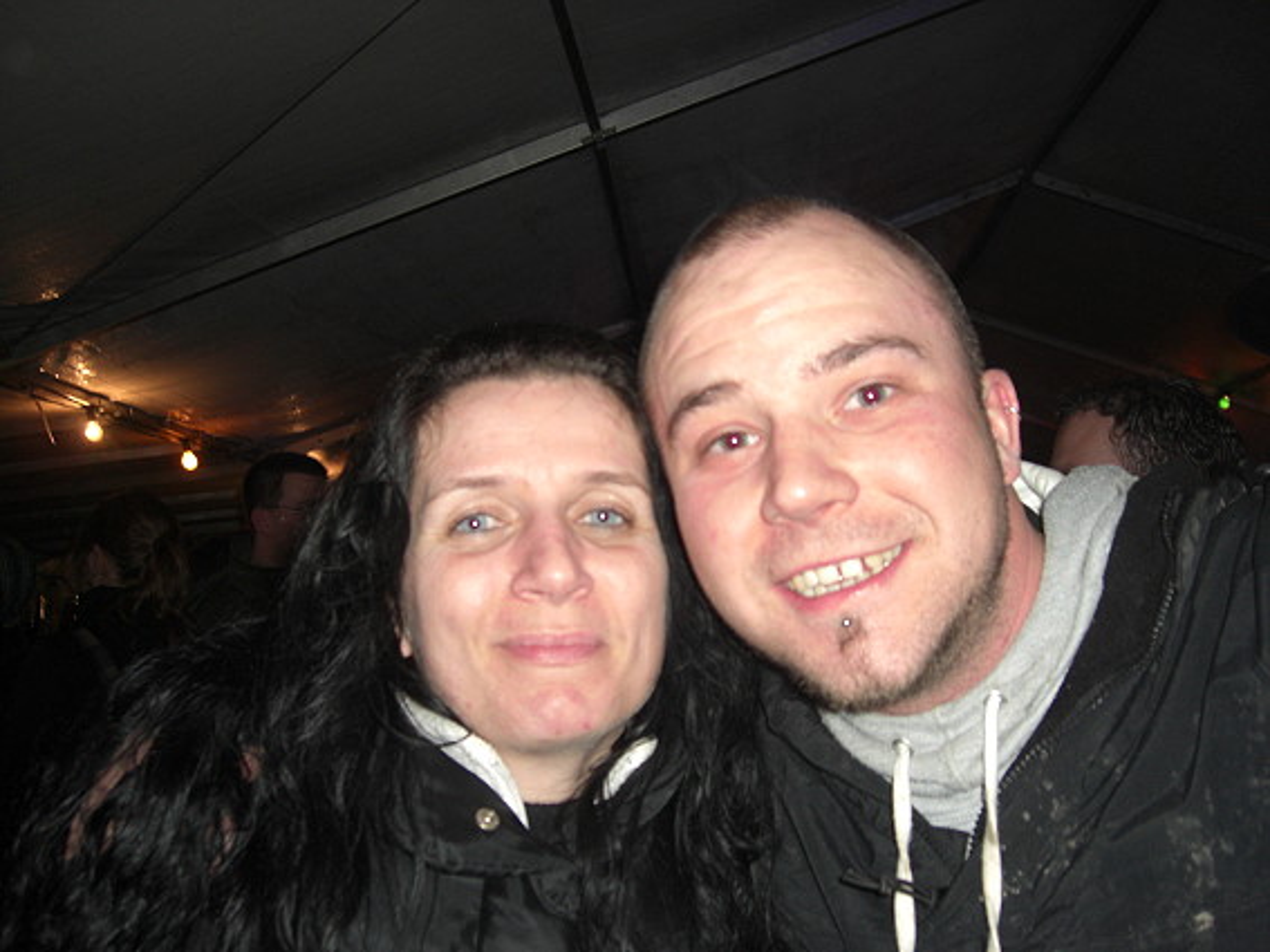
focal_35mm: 38
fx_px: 1394
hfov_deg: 49.0
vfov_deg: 37.7
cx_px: 635
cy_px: 476
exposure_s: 1/60
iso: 200
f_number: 2.8
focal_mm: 7.9
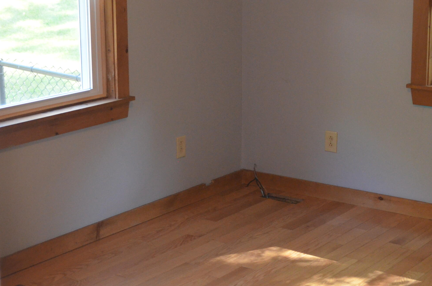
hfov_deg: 27.7
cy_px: 100
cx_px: 200
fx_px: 874
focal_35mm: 73
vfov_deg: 18.5
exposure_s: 1/60
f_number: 4.8
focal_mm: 32
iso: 2800
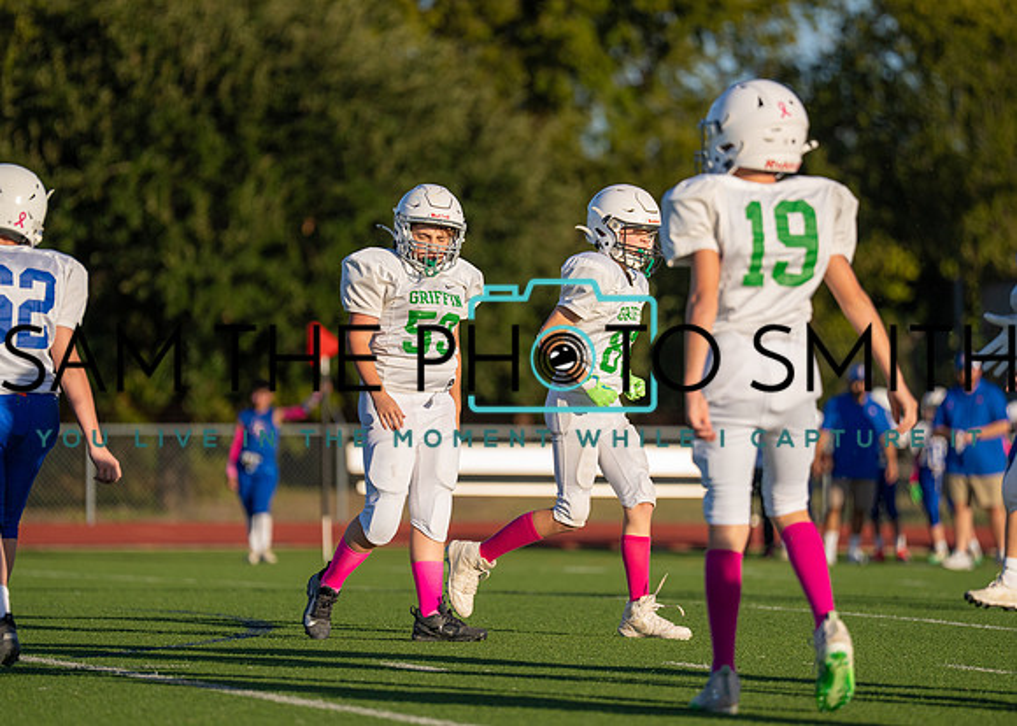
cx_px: 480
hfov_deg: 8.8
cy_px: 359
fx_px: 6645
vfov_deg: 6.3
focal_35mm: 230
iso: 320
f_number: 2.8
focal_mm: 200
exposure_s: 1/6400
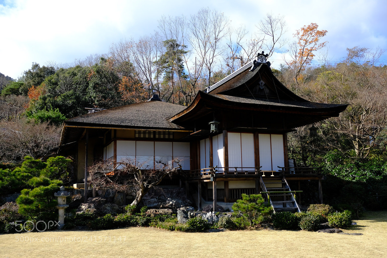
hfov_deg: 54.4
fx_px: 376
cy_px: 129
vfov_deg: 37.8
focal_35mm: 35
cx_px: 194
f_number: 4
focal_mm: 23
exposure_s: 1/750
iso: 200
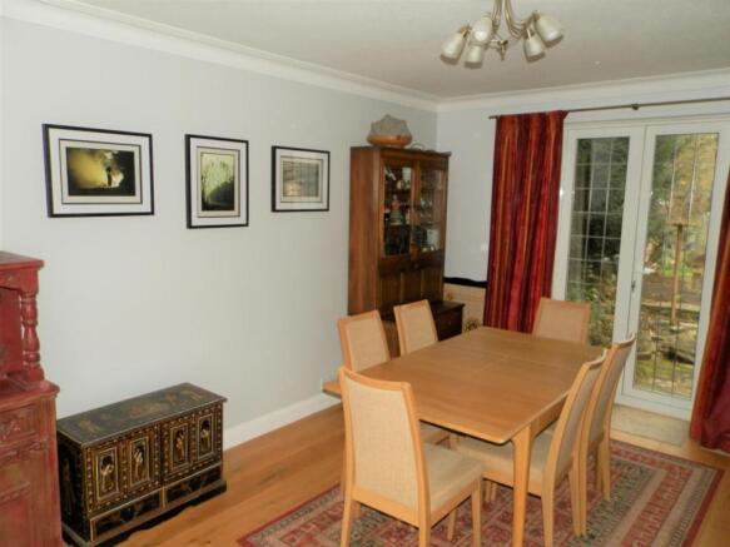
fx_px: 527
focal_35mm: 25
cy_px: 274
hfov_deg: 69.4
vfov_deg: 54.9
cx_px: 365
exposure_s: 1/30
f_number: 3.1
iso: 160
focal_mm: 4.5
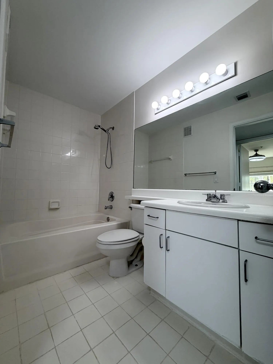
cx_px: 136
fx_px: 147
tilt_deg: +2.7
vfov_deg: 102.1
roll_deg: -0.5
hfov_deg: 85.7
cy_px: 182
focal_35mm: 14
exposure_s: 1/120
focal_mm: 2.22
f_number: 2.2
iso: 80
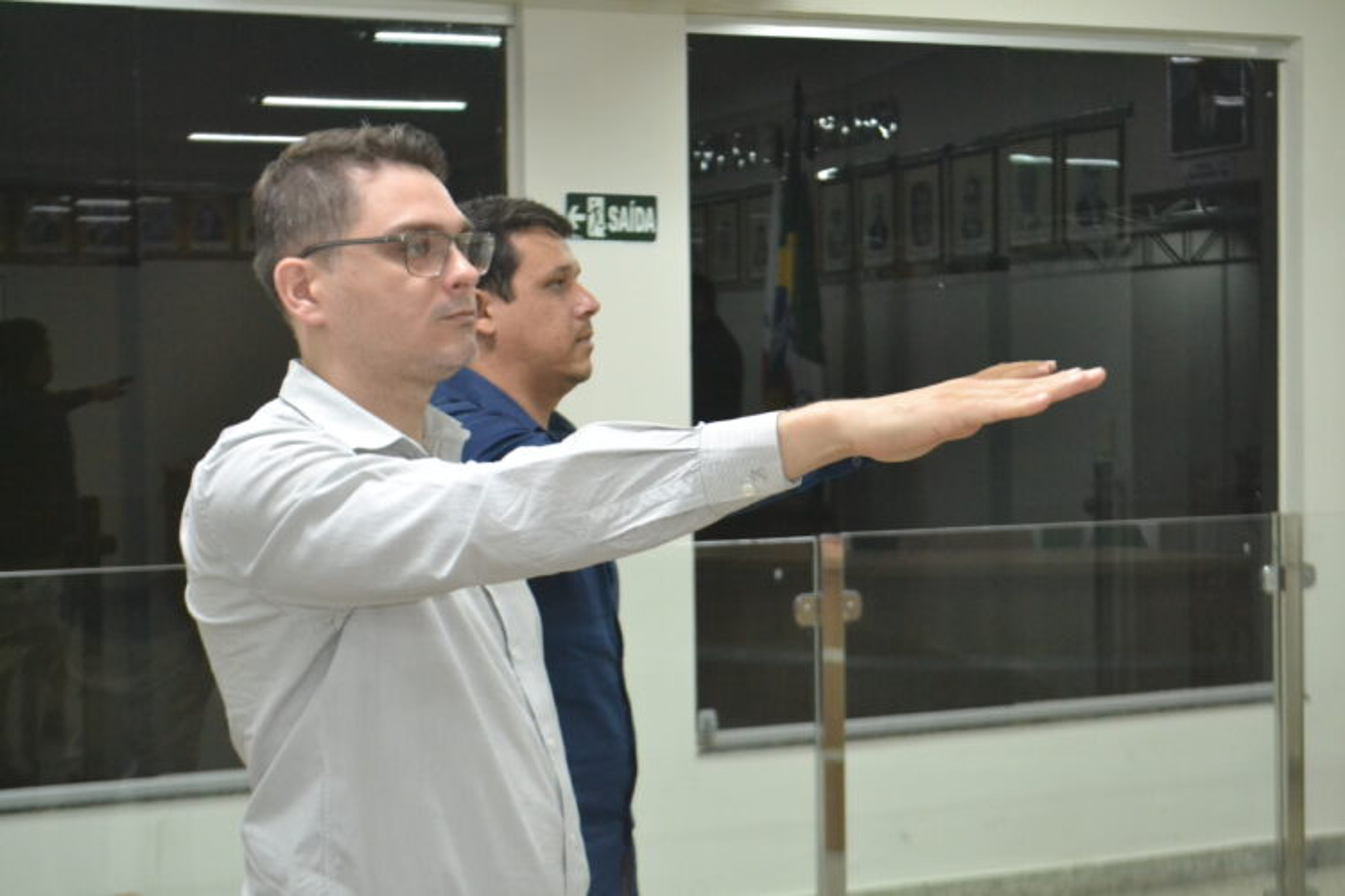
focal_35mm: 57
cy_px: 448
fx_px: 2129
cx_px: 672
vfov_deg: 23.8
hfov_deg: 35.1
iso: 3200
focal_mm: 38
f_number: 5
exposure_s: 1/60
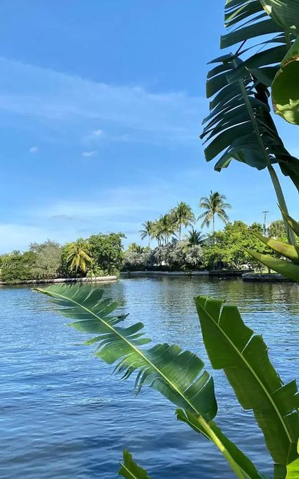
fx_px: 444
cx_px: 147
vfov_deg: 56.6
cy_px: 266
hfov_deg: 37.2
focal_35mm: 34
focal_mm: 4.25
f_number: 1.8
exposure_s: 1/2463
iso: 32
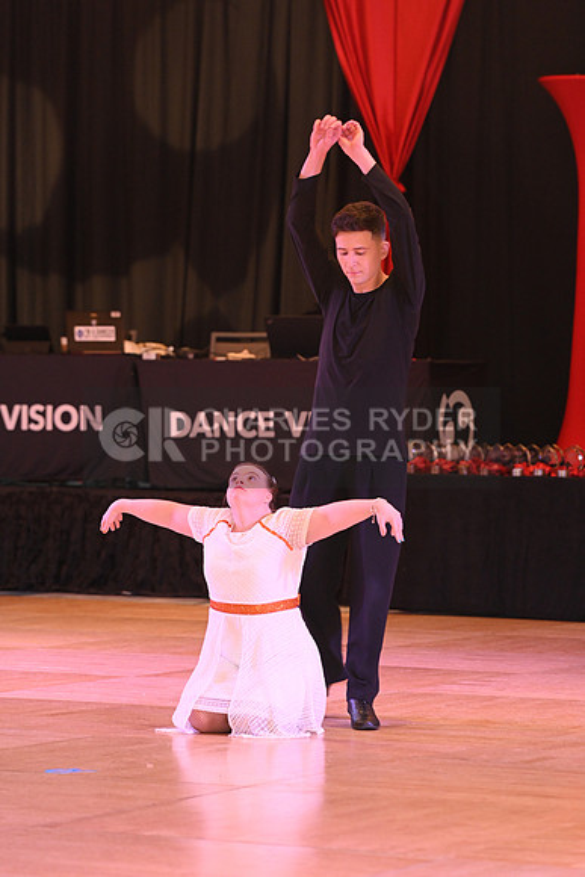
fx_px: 3776
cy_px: 438
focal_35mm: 155
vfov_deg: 13.2
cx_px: 292
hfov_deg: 8.9
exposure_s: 1/200
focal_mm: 155
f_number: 4.5
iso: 3200
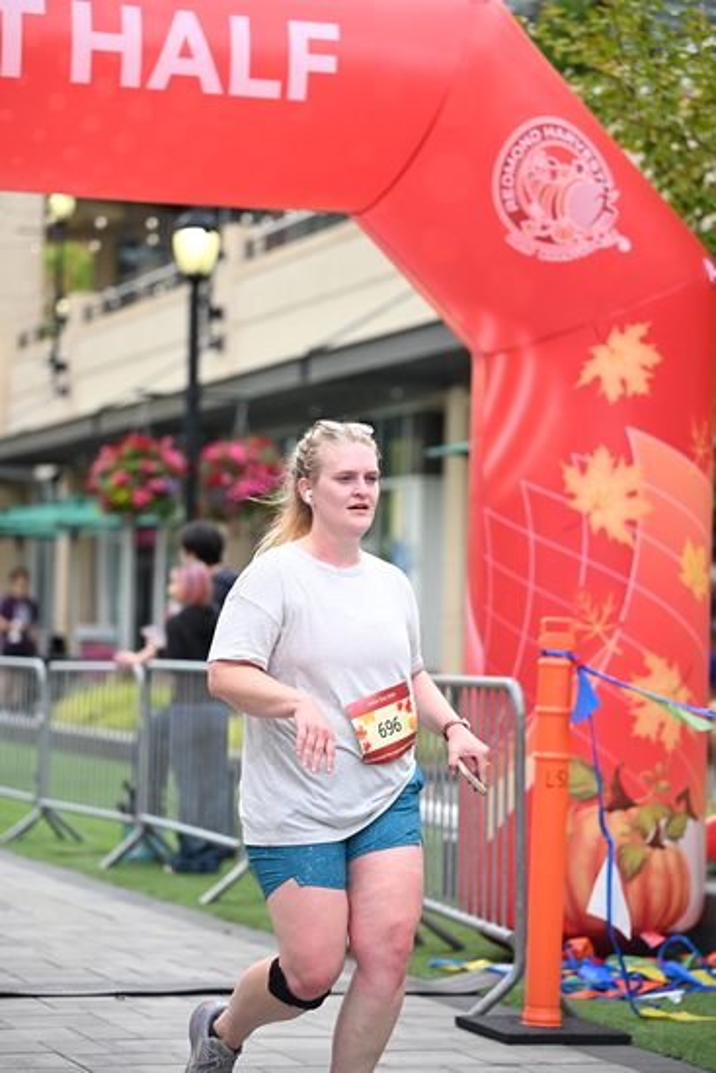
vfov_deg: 20.4
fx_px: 2981
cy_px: 536
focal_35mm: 100
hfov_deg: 13.7
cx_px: 358
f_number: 2.8
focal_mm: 100
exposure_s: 1/2000
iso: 640
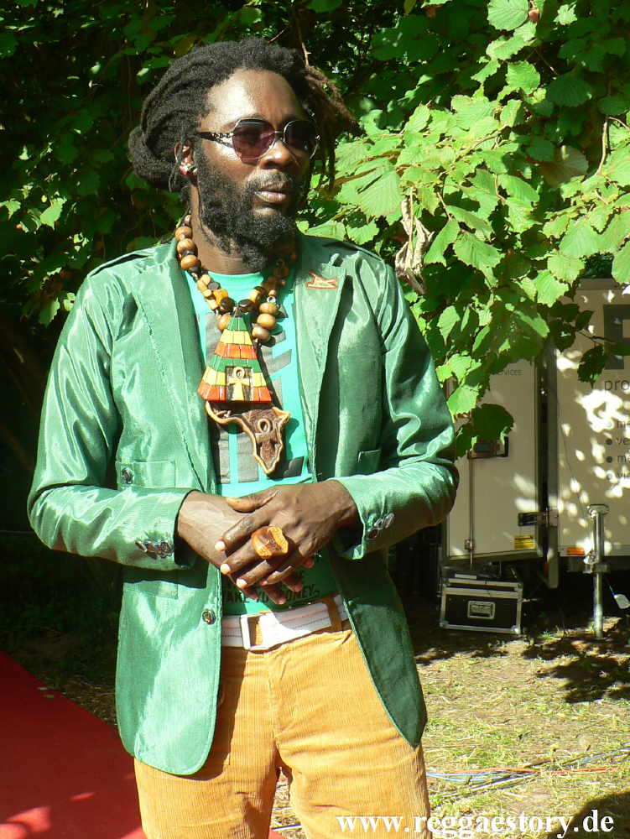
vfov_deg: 52.6
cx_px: 315
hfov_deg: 40.7
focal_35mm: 35
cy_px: 420
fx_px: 849
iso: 64
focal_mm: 6
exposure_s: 1/100
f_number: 4
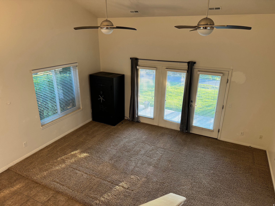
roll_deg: -1.0
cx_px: 138
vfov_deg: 56.8
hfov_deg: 71.6
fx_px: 191
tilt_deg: -20.2
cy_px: 103
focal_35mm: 24
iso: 125
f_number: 1.78
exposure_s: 1/60
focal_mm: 6.76
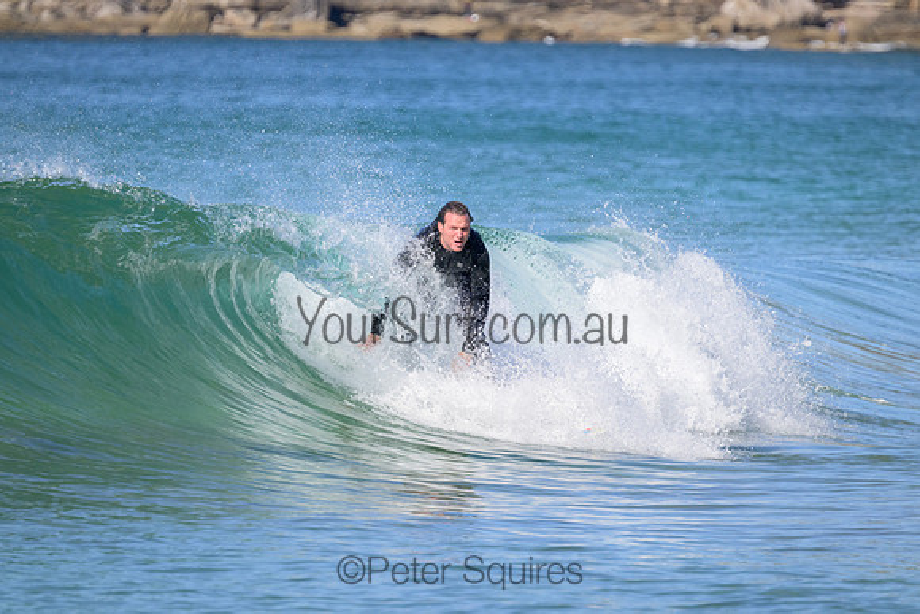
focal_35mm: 630
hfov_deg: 3.3
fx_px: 16103
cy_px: 307
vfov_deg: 2.2
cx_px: 460
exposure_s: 1/2000
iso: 1100
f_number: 11
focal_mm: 630
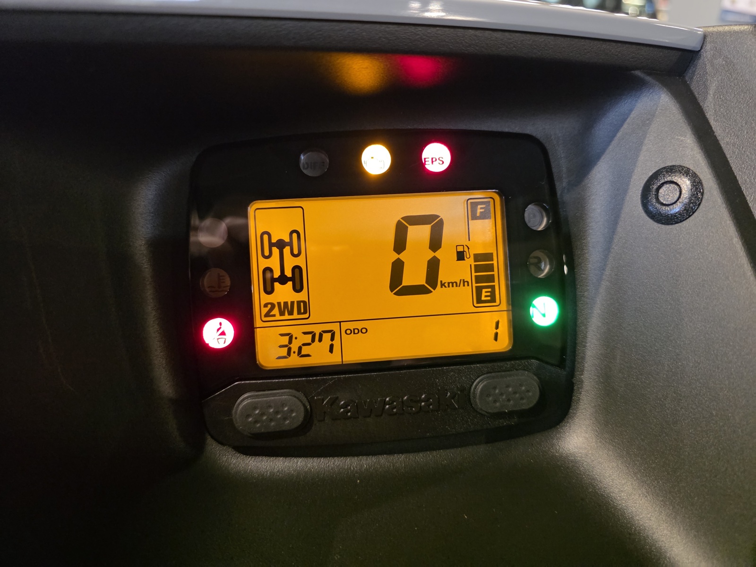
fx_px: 502
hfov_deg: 73.9
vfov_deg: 58.9
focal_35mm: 23
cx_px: 378
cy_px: 284
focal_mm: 6.3
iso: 1600
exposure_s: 1/120
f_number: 1.7
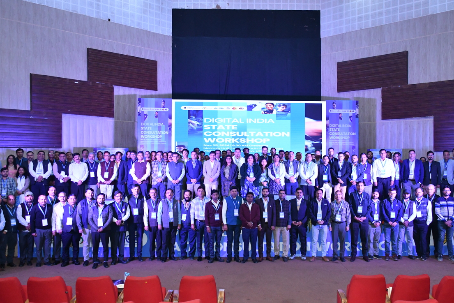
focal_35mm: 34
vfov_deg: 38.9
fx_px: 429
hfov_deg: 55.6
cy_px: 157
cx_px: 254
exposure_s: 1/125
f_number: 5
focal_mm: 18
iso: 2000
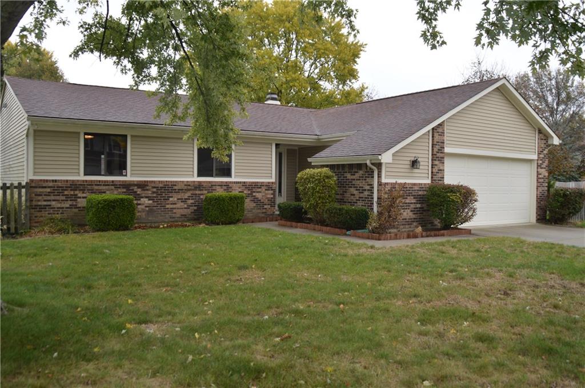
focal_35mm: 33
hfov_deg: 57.3
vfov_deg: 39.9
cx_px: 292
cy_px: 194
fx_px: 536
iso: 100
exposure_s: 1/200
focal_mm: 22
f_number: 5
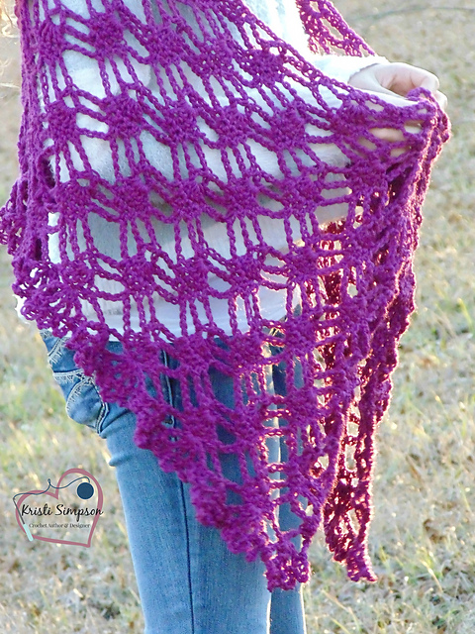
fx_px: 6550
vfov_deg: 5.5
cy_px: 317
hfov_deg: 4.2
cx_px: 238
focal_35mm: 358
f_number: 6
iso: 800
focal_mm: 64.1
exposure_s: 1/60
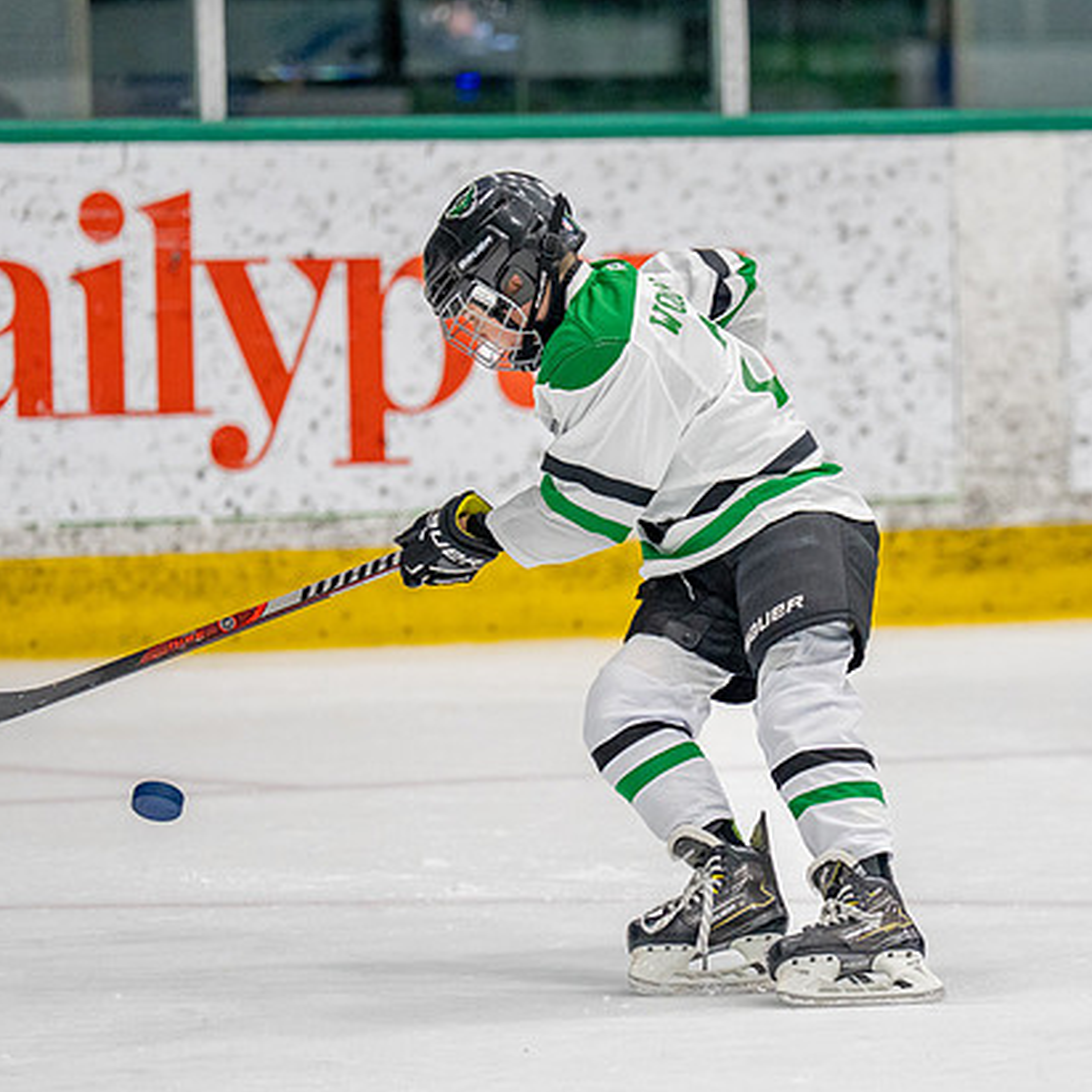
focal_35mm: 331
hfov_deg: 5.3
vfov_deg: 5.3
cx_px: 1018
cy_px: 632
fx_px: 11814
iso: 1000
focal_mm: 160
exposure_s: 1/1600
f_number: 2.8
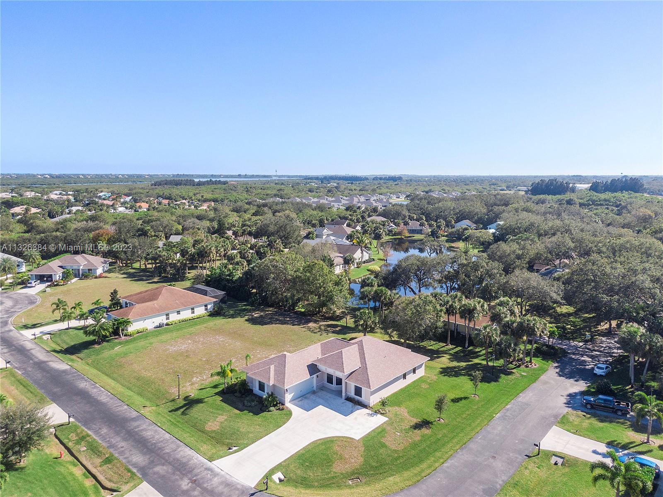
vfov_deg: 56.8
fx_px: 460
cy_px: 248
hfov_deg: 71.6
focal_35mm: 24
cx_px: 332
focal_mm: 4.39
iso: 100
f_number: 2.8
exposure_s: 1/1250
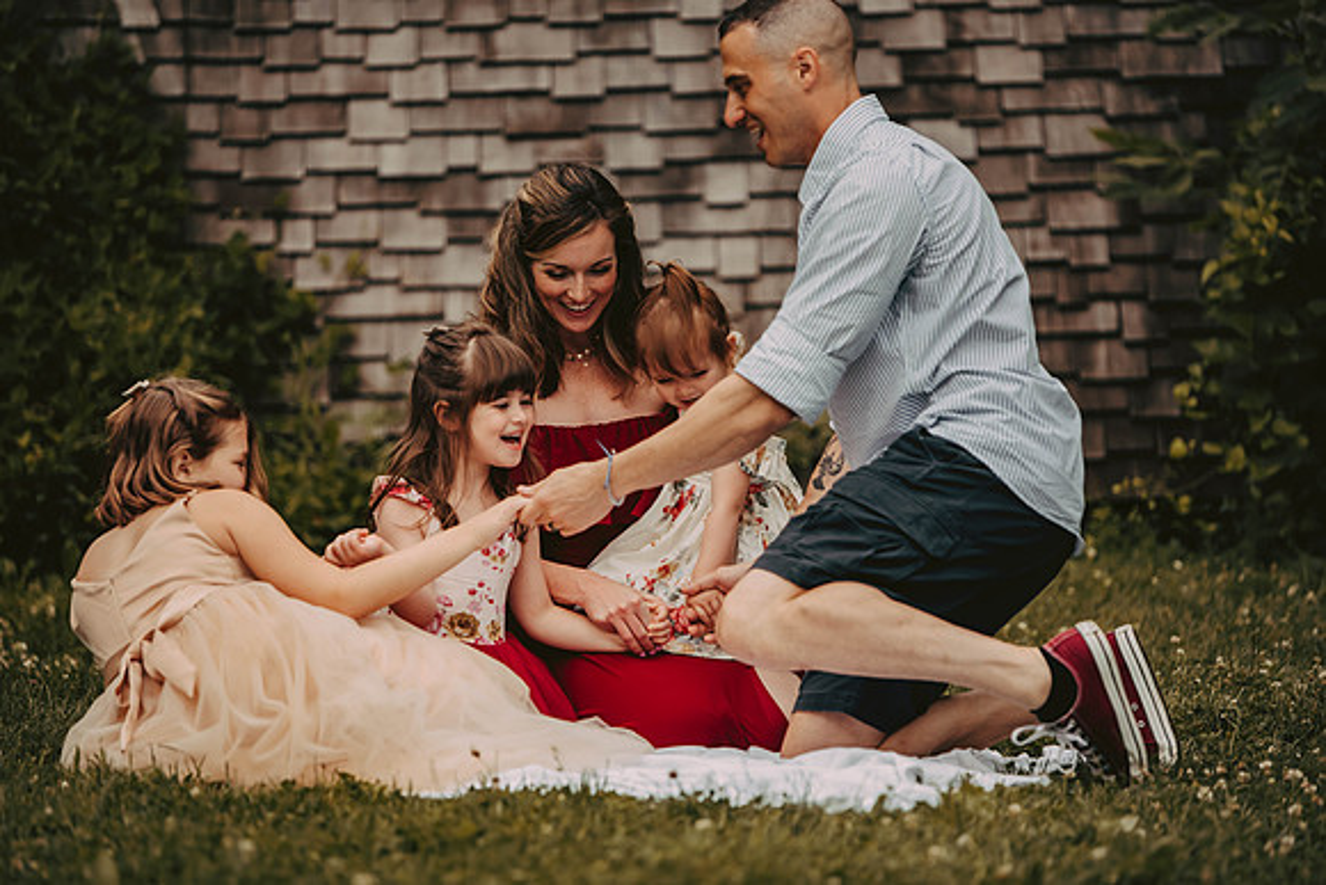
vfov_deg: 8.3
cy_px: 442
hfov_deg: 12.4
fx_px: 6079
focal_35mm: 165
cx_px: 663
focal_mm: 165
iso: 640
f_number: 2.8
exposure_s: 1/4000
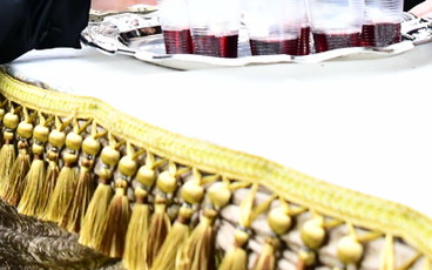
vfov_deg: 8.2
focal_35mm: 155
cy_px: -183
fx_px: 1825
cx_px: 153
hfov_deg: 13.5
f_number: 5.6
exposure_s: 1/200
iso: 3200
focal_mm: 40
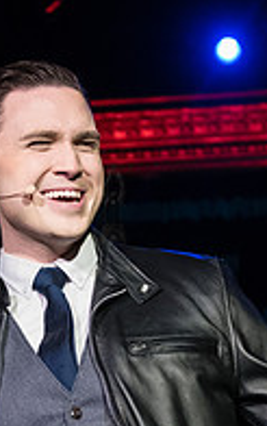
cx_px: 73
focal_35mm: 141
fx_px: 1637
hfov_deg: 9.3
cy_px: 428
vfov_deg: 14.6
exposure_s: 1/320
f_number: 2.8
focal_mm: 44
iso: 4000
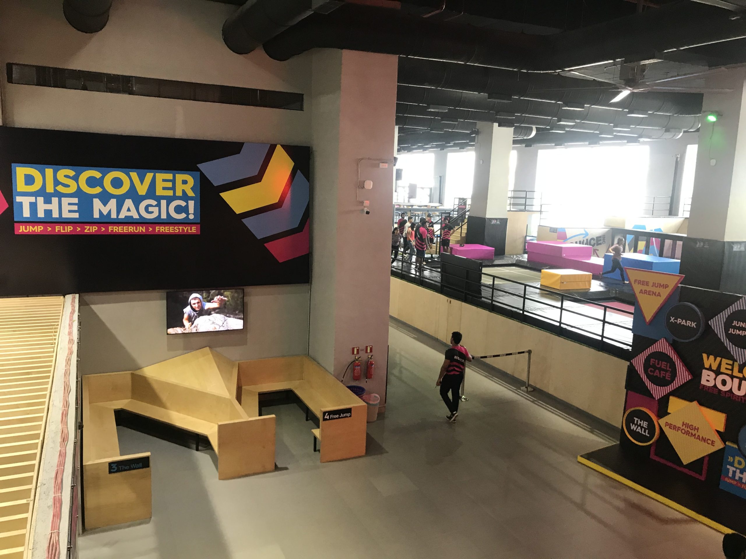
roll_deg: -1.8
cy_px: 280
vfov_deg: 49.7
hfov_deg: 63.4
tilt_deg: -9.5
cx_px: 373
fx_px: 603
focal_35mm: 28
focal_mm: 3.99
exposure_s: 1/25
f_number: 1.8
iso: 40
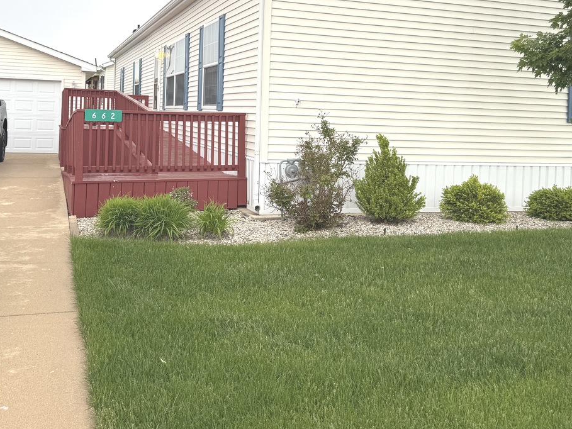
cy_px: 108
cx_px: 294
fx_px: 628
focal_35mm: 38
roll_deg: -1.9
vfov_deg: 36.8
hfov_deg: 49.0
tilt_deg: +0.4
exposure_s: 1/368
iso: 80
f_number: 1.78
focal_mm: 6.76
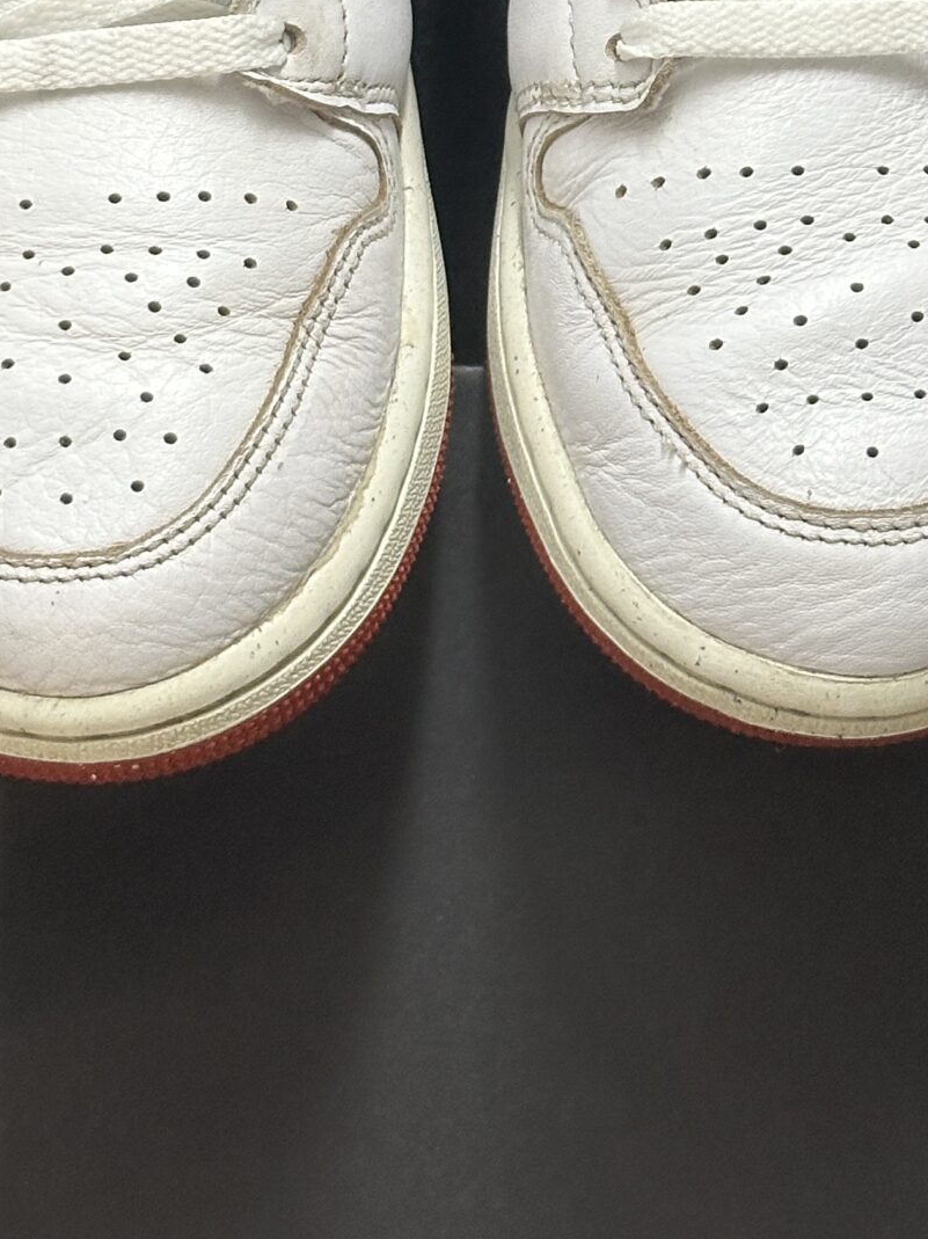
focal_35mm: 115
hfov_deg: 12.9
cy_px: 24
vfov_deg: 16.8
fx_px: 4113
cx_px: 446
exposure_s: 1/50
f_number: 1.78
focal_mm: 6.86
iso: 250
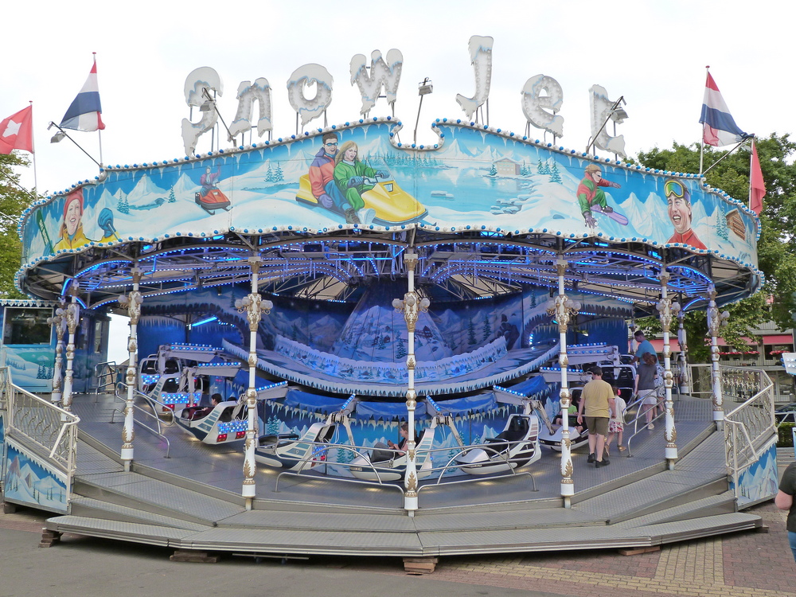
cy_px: 298
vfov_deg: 46.8
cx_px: 398
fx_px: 690
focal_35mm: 30
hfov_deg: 60.0
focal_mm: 5.2
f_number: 4.5
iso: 160
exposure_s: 1/250
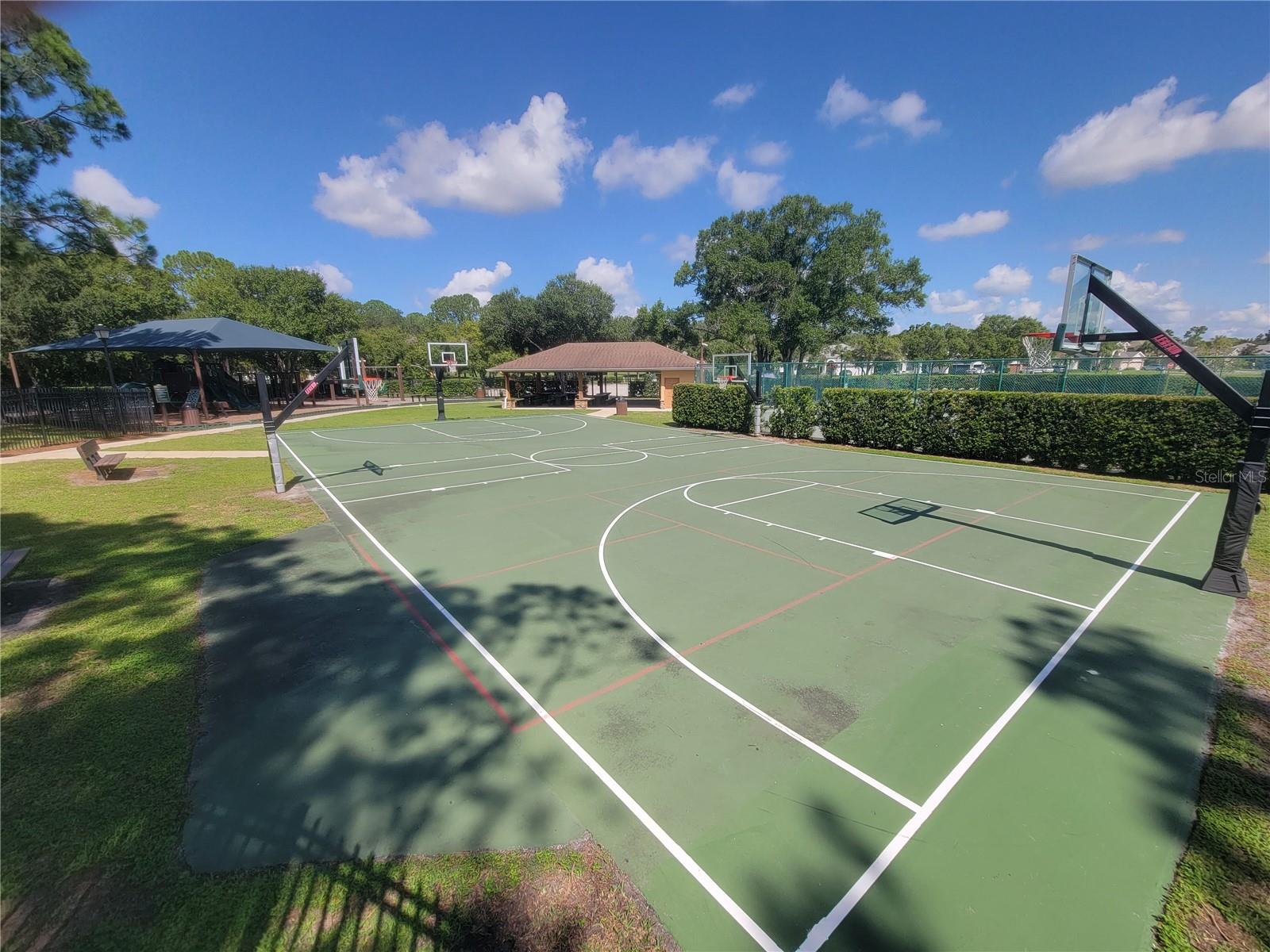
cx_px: 635
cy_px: 476
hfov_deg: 106.2
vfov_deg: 89.9
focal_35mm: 13
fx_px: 477
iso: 50
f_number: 2.2
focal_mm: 2.2
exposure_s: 1/1189
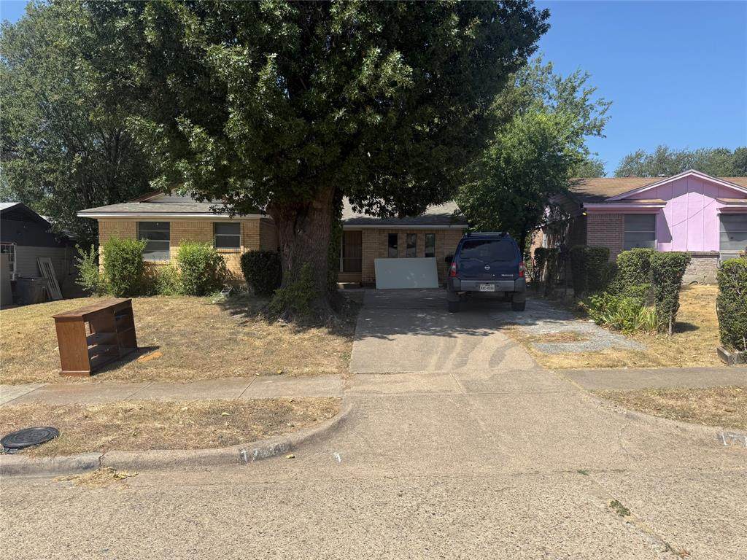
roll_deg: -0.6
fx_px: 518
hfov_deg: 71.6
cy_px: 280
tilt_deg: -2.4
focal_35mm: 24
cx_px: 374
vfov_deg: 56.8
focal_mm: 6.76
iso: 80
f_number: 1.78
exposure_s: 1/3953
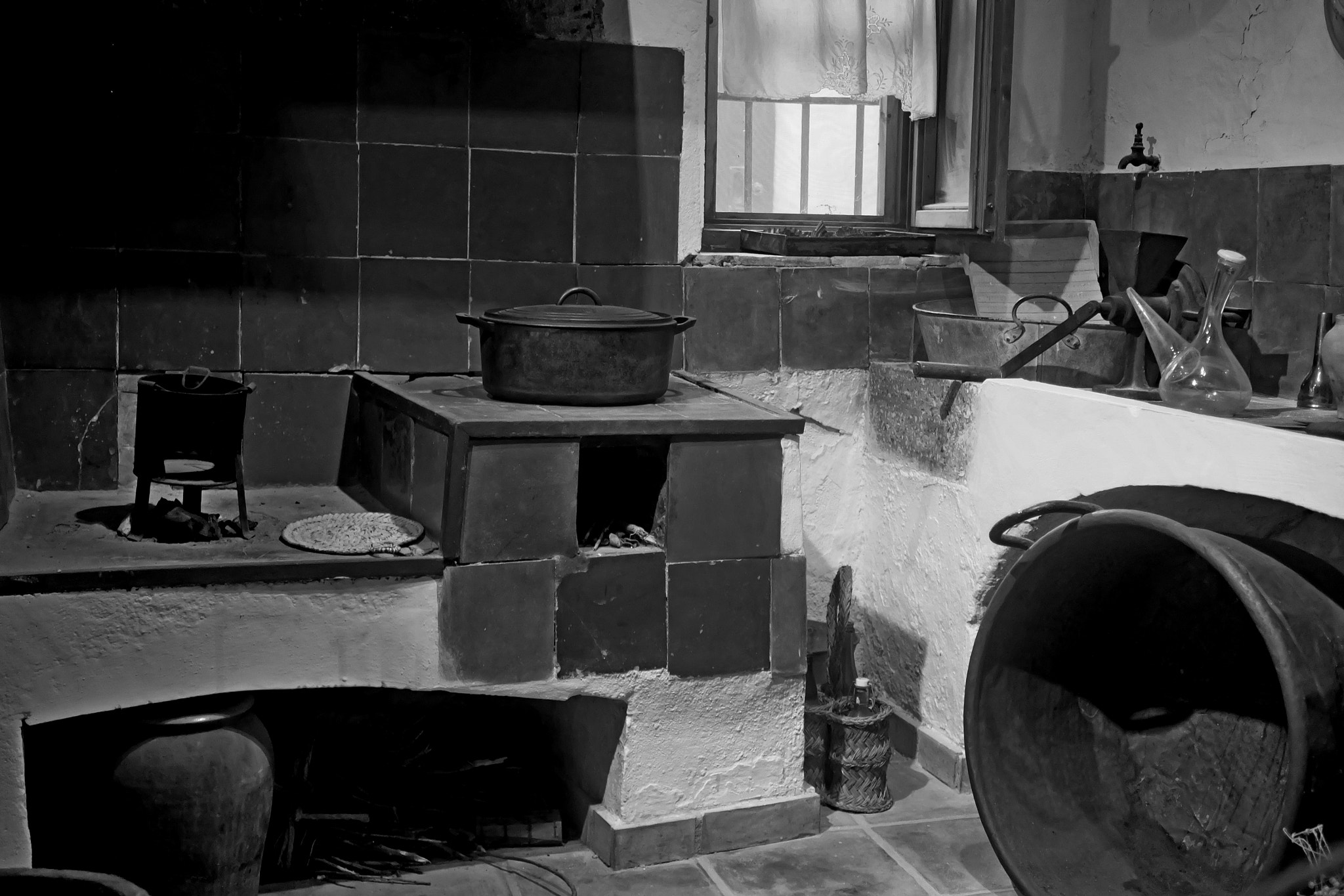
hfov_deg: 47.4
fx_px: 1530
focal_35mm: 41
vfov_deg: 32.6
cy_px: 448
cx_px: 672
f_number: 2.8
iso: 3200
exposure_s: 1/56
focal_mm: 27
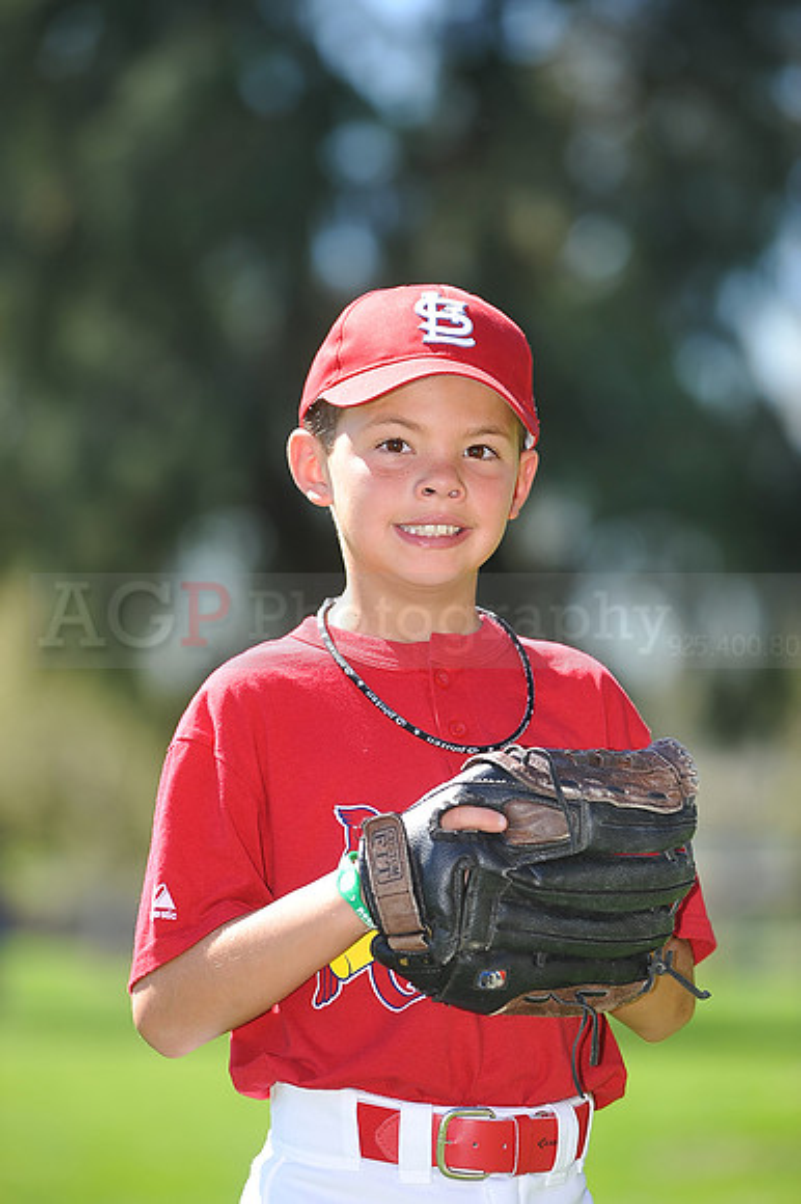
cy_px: 602
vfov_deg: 10.3
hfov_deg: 6.9
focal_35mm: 200
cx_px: 400
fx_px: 6682
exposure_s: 1/400
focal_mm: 200
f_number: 4.5
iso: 200
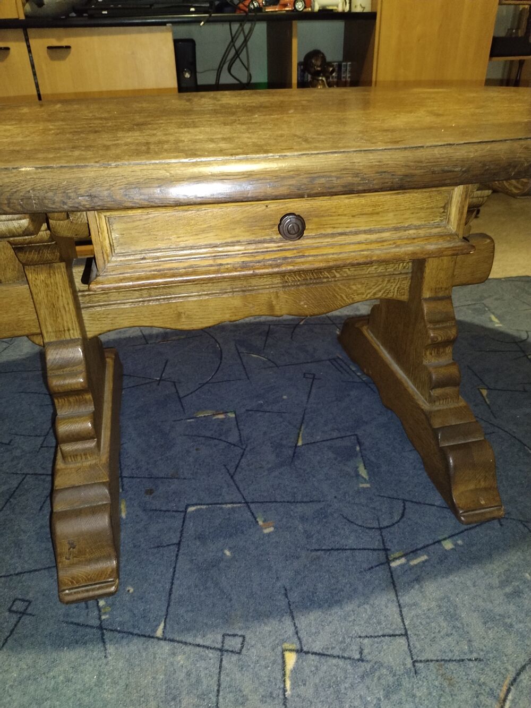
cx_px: 266
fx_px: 593
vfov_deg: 61.7
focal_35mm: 29
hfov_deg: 48.2
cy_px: 354
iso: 2987
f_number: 1.8
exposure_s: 1/16.7
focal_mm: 4.75
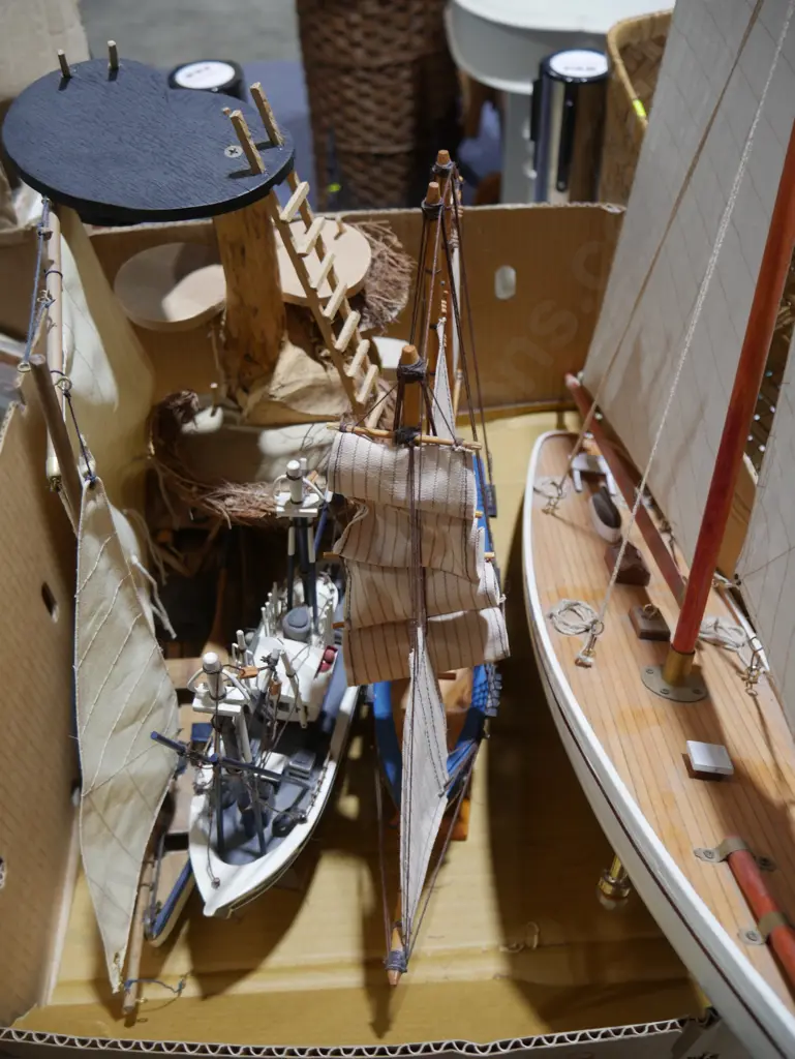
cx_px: 398
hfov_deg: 46.8
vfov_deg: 59.9
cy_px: 530
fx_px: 918
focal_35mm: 30
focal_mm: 15
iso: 250
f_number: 3.6
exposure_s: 1/60
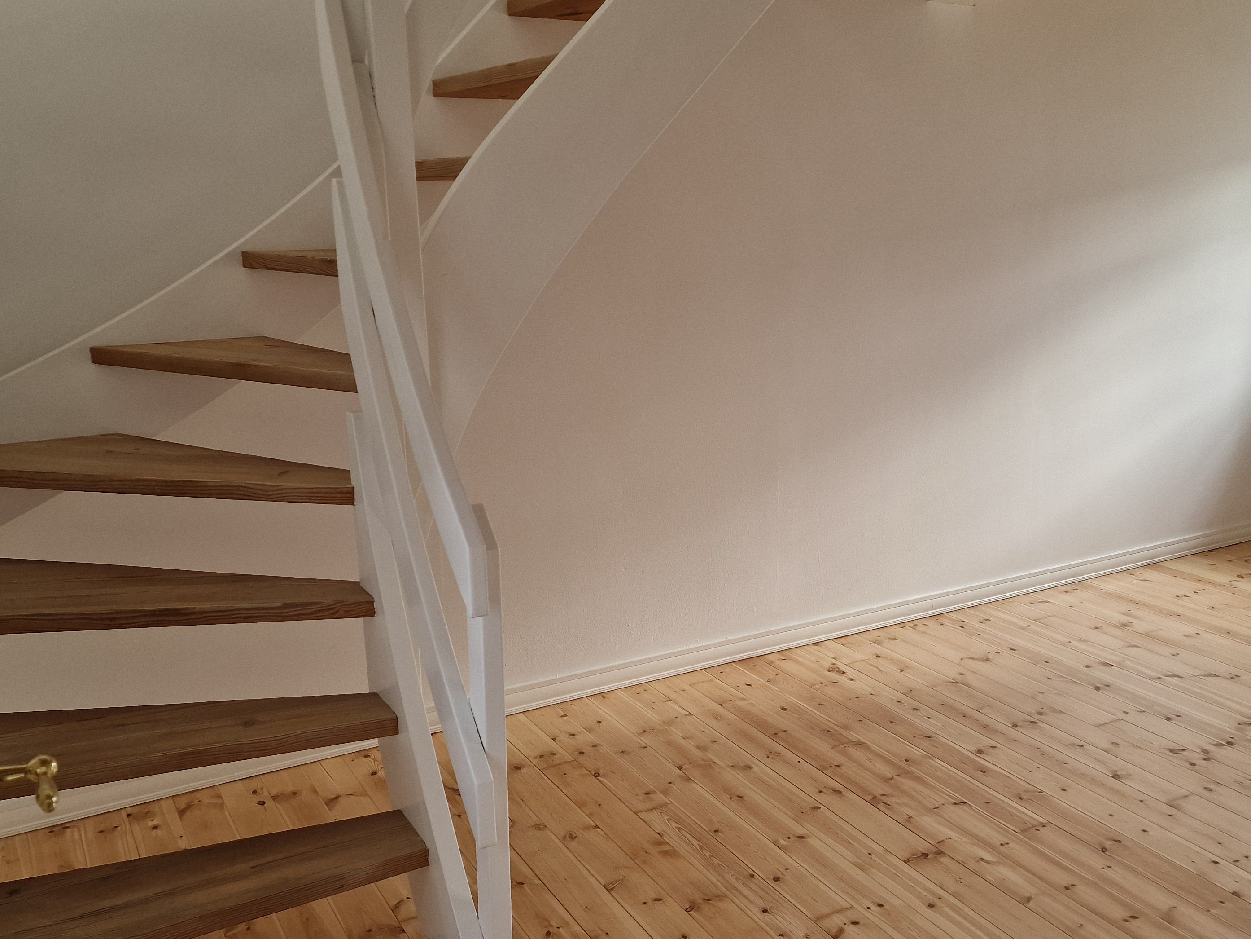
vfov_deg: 42.8
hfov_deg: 55.2
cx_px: 702
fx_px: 1193
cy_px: 533
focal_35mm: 33
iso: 160
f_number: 1.8
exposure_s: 1/180
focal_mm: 6.4
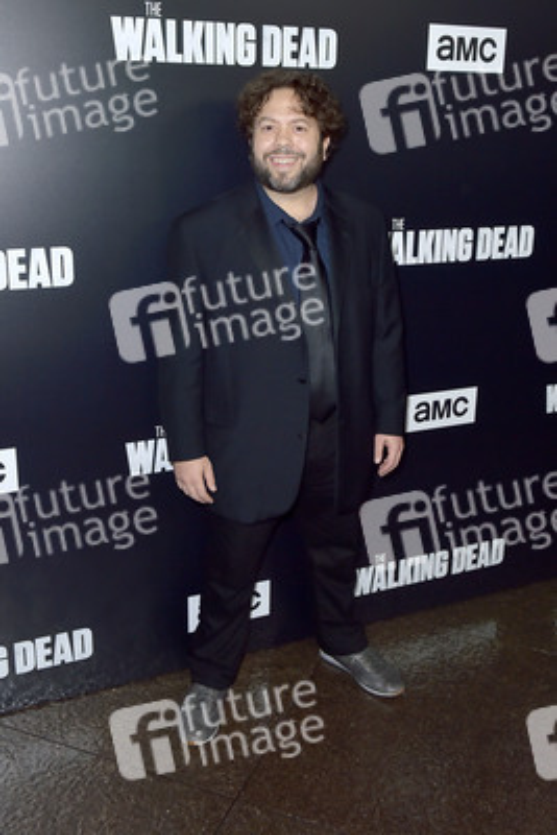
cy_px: 418
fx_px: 742
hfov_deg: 41.1
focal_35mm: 32
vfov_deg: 58.7
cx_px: 278
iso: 500
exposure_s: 1/250
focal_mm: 32
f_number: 5.6
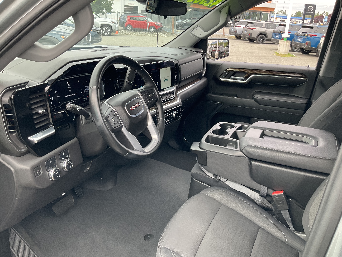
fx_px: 287
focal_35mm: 29
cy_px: 128
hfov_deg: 61.7
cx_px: 171
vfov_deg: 48.2
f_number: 1.8
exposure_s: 1/122
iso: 32
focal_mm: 3
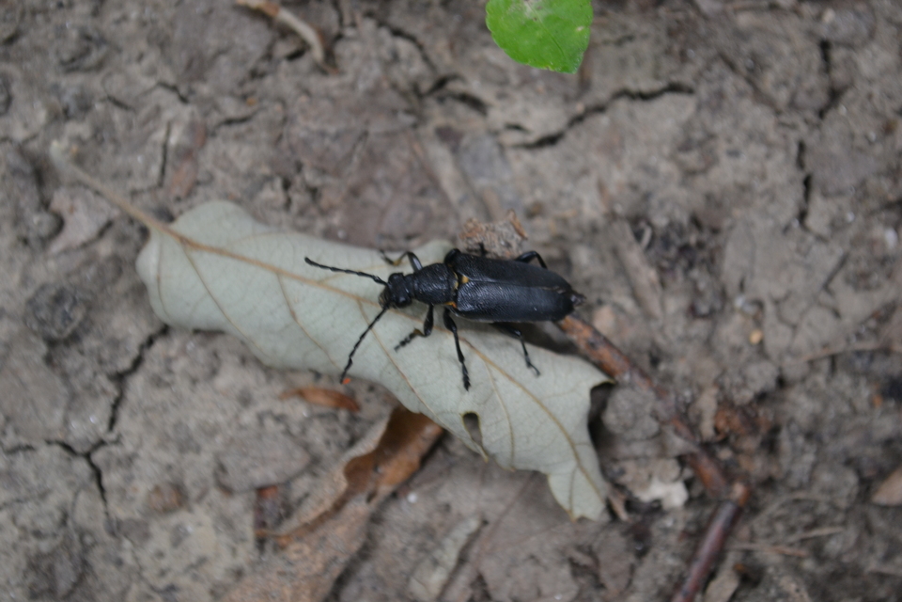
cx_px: 451
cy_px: 301
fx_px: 2067
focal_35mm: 82
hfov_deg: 24.6
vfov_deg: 16.6
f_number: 5.6
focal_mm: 55
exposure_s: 1/60
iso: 500
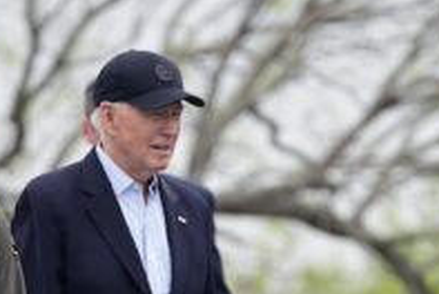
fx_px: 8219
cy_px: 423
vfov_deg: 2.0
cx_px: 221
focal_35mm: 673
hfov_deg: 3.1
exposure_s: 1/2500
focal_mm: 173
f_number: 2.8
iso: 400
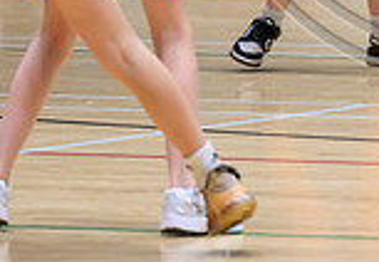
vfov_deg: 1.6
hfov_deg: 2.2
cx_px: 604
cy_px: -201
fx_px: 9665
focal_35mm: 907
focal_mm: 200
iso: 3200
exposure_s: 1/1600
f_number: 3.2
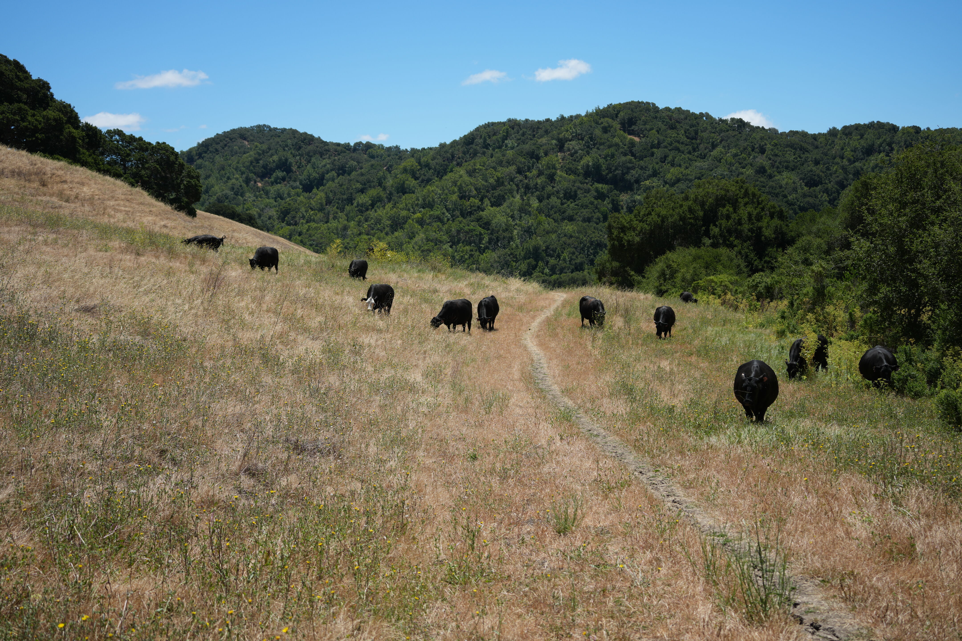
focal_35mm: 50
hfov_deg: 39.6
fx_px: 1336
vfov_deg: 27.0
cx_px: 481
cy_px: 320
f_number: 4.5
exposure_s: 1/1000
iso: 125
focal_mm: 50
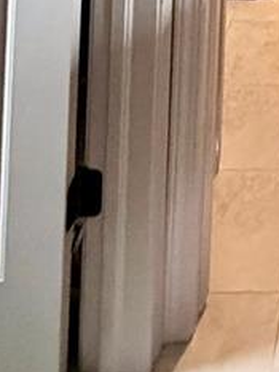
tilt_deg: +2.3
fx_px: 773
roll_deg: -1.9
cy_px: -426
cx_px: 430
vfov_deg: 17.0
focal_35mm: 72
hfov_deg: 18.0
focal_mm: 2.22
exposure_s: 1/60
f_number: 2.2
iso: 800
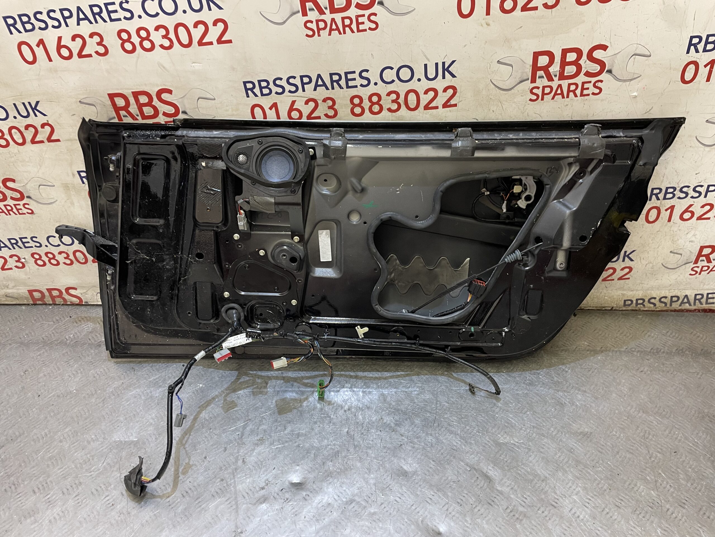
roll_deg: +2.0
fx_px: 537
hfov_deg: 67.3
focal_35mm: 26
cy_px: 268
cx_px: 358
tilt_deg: -40.0
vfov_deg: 53.1
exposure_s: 1/50
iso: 125
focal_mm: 4.2
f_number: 1.6
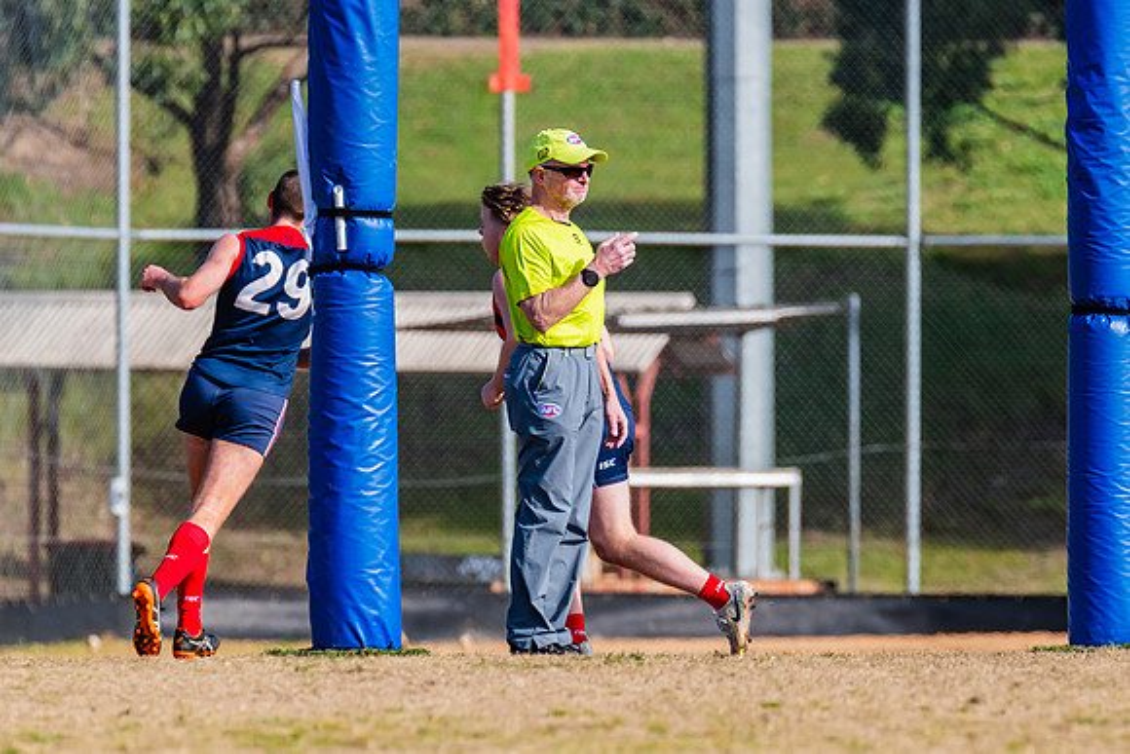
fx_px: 18226
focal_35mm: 581
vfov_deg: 2.4
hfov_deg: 3.6
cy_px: 284
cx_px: 618
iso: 640
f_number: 6.3
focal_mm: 420
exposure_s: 1/1600
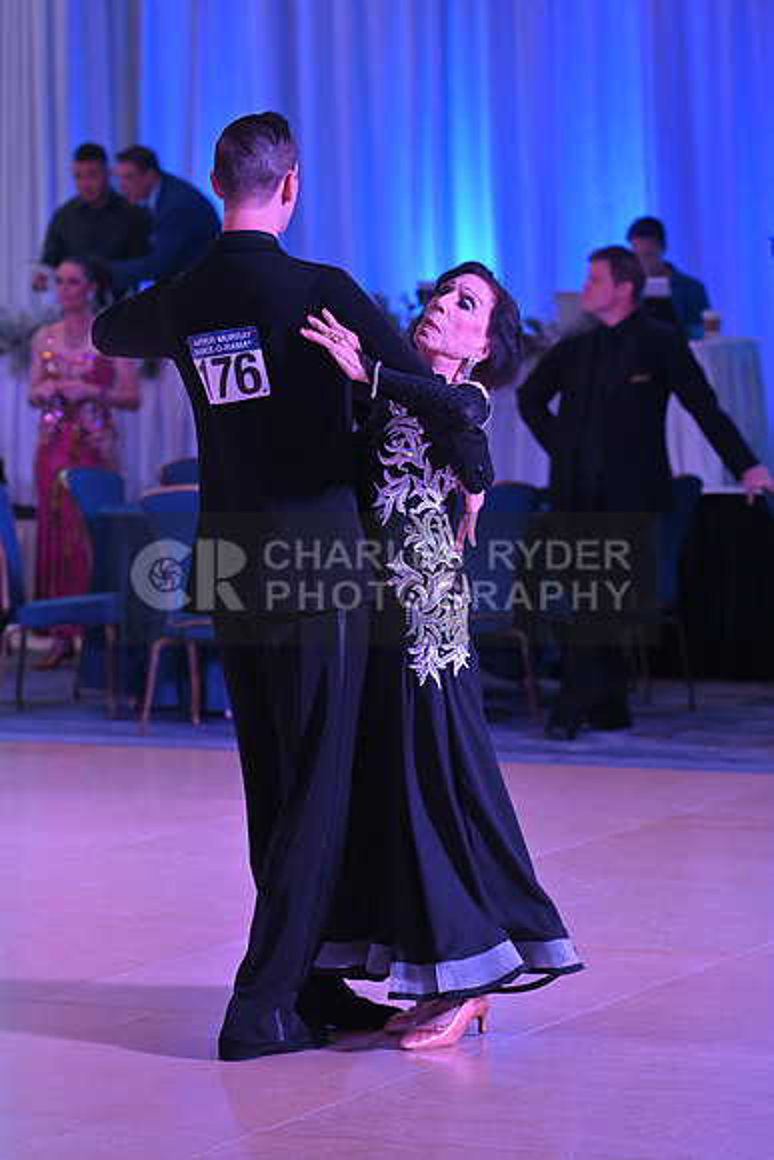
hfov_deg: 10.2
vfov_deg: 15.2
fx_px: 4351
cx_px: 387
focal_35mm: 135
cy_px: 580
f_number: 5
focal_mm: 135
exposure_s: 1/320
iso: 3200
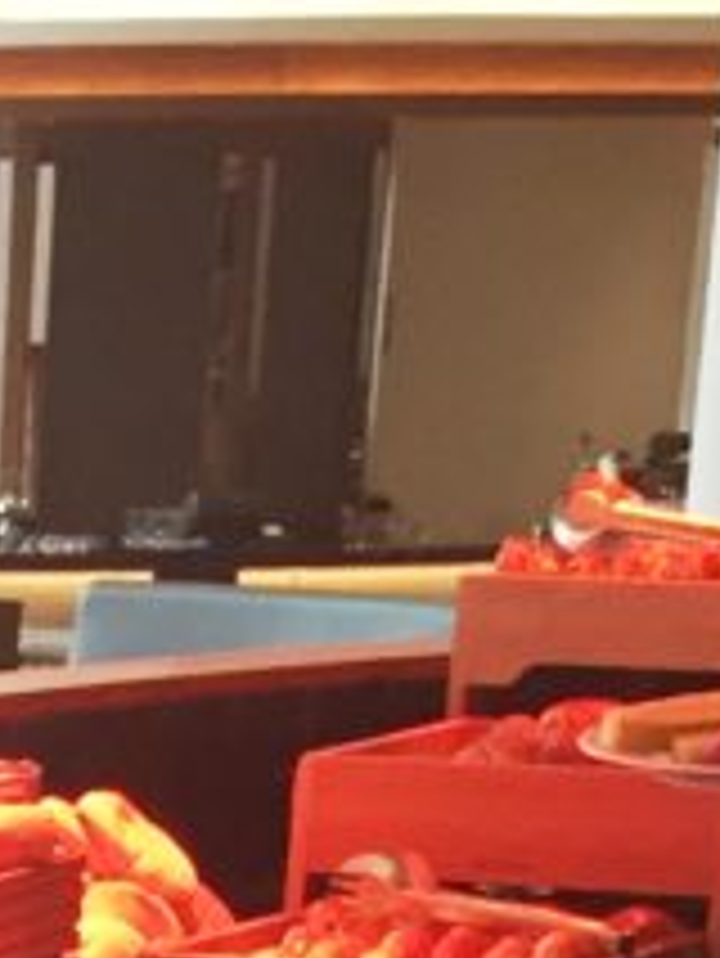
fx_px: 4821
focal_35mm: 174
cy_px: 2082
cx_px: -810
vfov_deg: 10.2
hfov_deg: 8.1
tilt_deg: -20.2
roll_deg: +1.0
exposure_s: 1/33
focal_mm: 4.15
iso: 64
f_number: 2.2
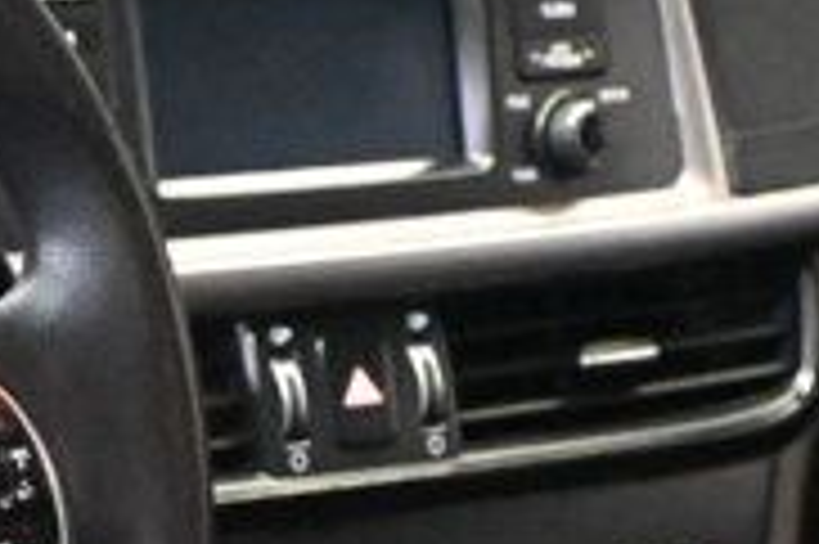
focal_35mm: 164
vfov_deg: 8.0
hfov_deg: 12.2
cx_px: -180
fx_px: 3737
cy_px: 985
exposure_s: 1/50
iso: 12800
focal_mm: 19.5
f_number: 3.8
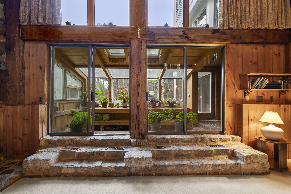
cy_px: 97
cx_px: 146
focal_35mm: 15
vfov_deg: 77.3
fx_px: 121
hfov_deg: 100.4
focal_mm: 15
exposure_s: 1
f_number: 7.1
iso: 320
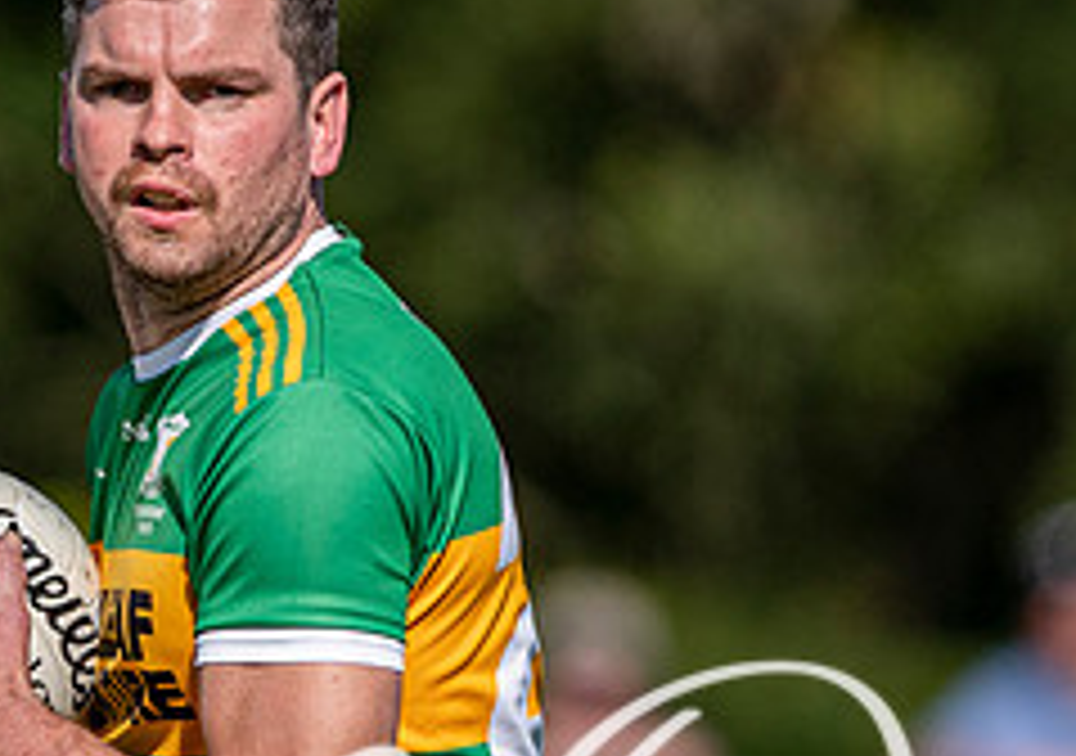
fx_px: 46384
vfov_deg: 0.9
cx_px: -56
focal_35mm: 1526
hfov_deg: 1.3
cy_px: 563
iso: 100
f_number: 2.8
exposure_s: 1/2500
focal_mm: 300
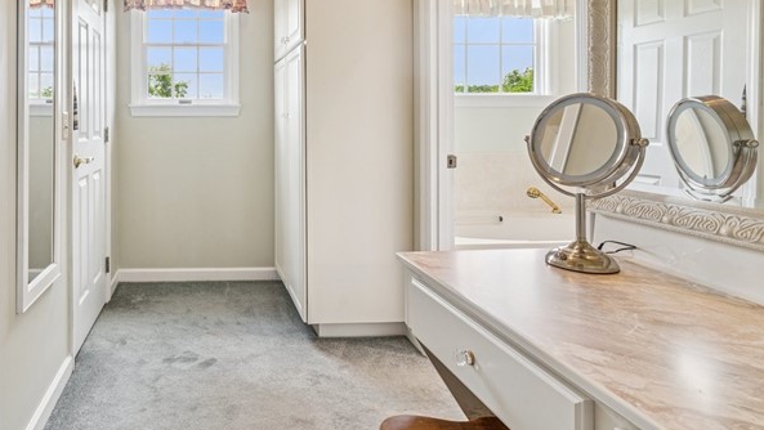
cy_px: 131
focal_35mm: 23
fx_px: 466
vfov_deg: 48.4
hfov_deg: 74.8
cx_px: 222
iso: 100
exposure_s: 1/3
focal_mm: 12
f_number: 11
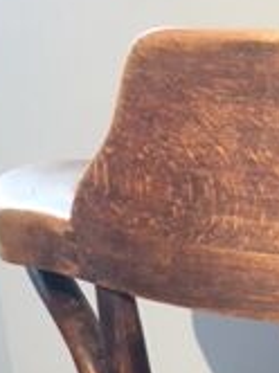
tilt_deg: -31.1
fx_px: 1207
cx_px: 434
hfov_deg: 12.5
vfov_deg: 15.1
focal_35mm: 112
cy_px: 685
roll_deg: -1.4
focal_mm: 4.15
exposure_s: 1/33
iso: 100
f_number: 2.2
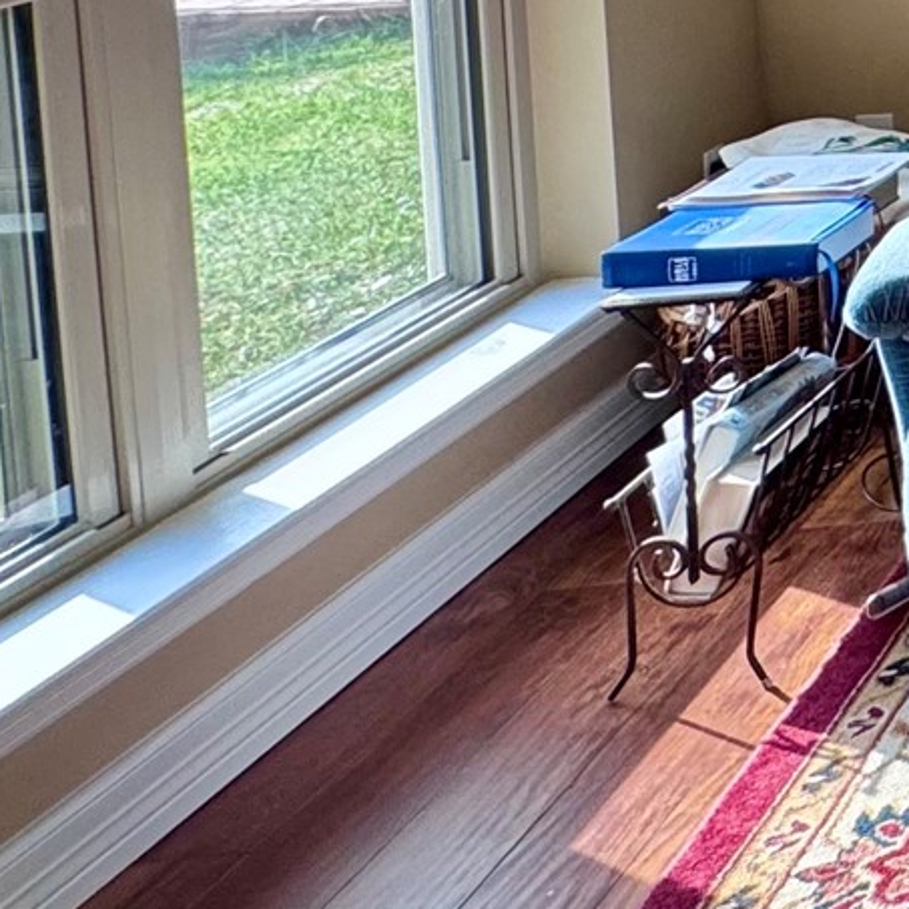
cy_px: -231
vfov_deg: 26.5
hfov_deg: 17.6
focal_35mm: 56
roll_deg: -0.1
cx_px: 1940
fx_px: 1664
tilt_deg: -4.8
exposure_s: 1/120
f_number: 2.2
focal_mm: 2.22
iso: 160
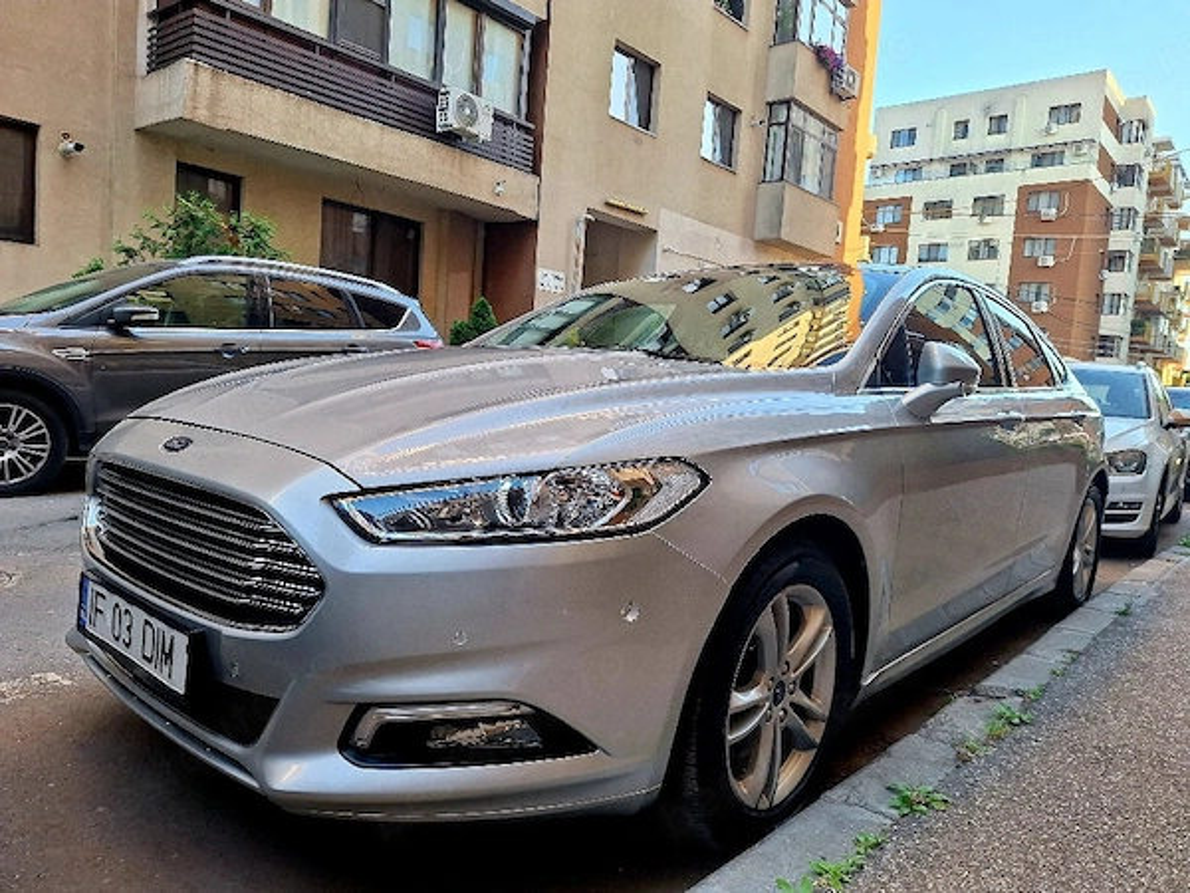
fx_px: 791
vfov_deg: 58.9
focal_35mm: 23
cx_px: 595
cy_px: 446
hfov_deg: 73.9
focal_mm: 5.54
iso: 40
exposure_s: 1/222
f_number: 1.8
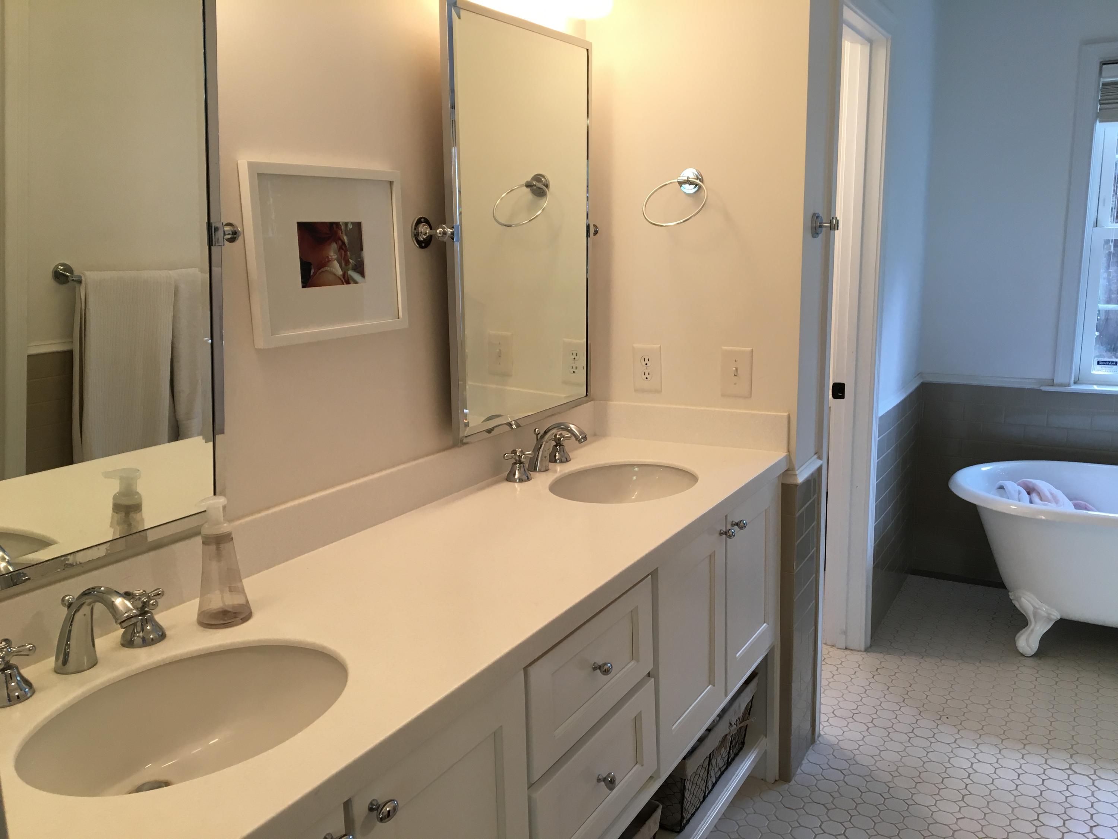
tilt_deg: -9.9
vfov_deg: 48.2
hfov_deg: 61.7
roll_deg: +1.6
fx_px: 937
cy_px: 420
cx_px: 559
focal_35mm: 29
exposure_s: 1/30
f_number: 2.2
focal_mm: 4.15
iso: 50
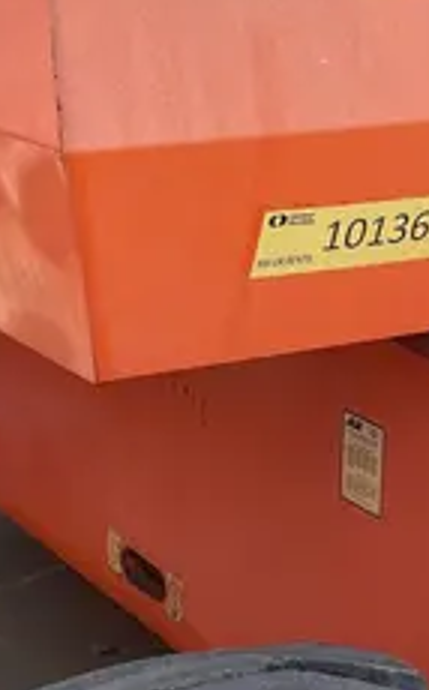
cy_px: 232
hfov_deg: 14.7
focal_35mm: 88
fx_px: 1652
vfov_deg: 23.5
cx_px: 339
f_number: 1.6
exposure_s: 1/1949
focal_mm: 4.2
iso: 32
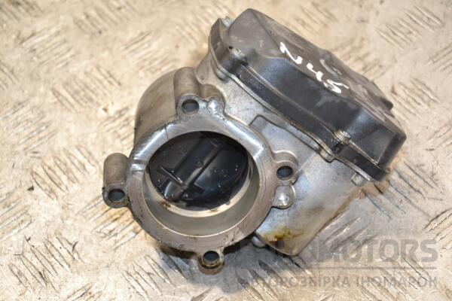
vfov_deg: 13.0
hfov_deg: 19.5
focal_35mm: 105
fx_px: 1318
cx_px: 226
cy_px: 150
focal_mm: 70
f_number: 5.3
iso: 800
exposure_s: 1/80
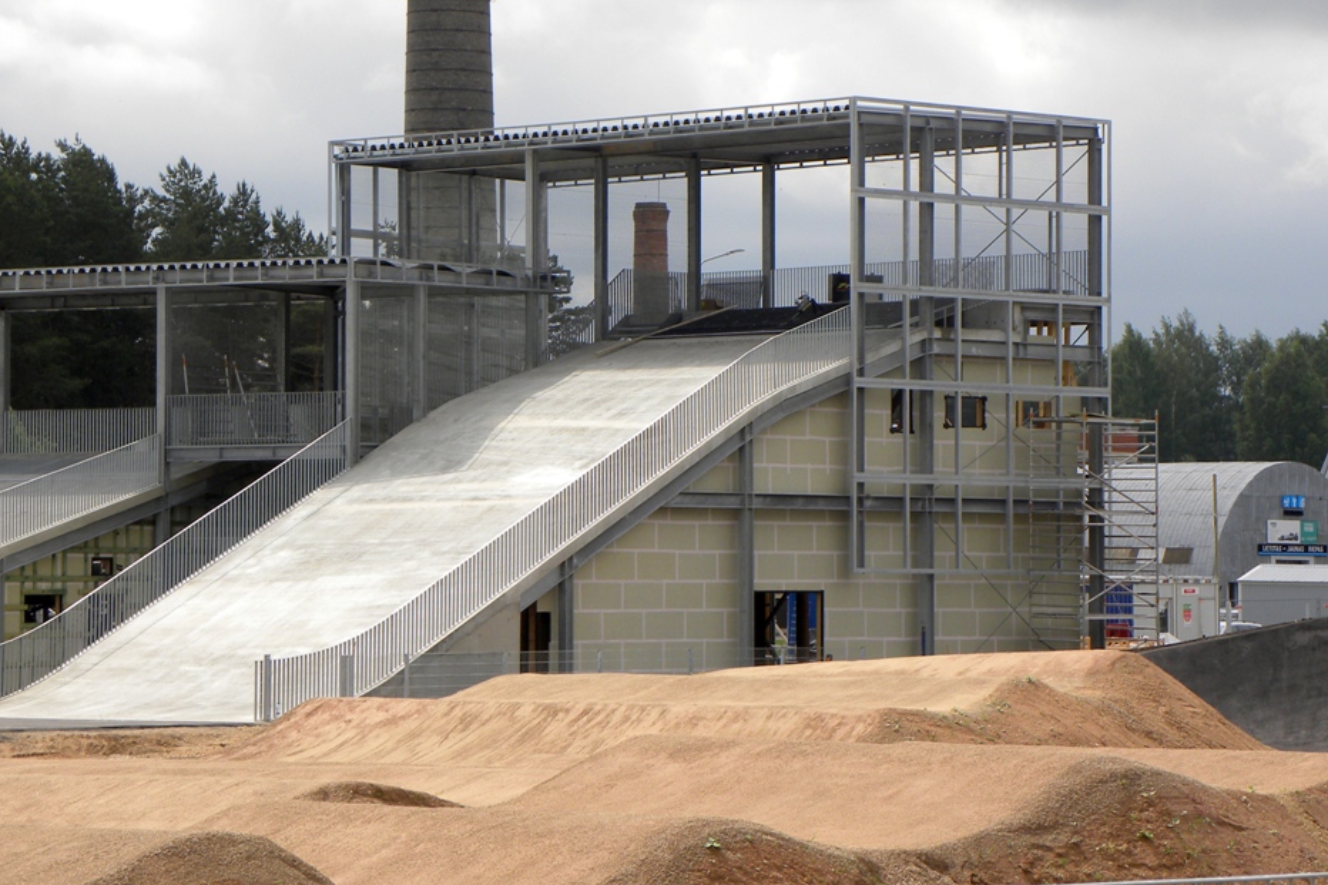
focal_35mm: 120
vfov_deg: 11.4
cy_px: 402
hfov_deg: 17.1
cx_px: 640
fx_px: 4426
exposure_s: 1/560
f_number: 4.5
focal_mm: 18.8
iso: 64
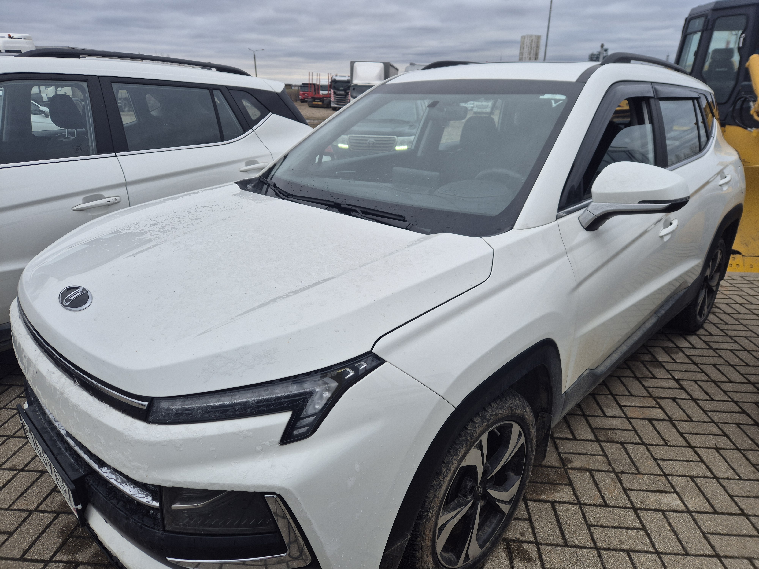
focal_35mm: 23
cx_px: 380
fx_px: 504
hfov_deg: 73.9
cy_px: 284
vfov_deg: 58.9
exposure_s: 1/478
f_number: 1.8
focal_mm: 5.4
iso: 25
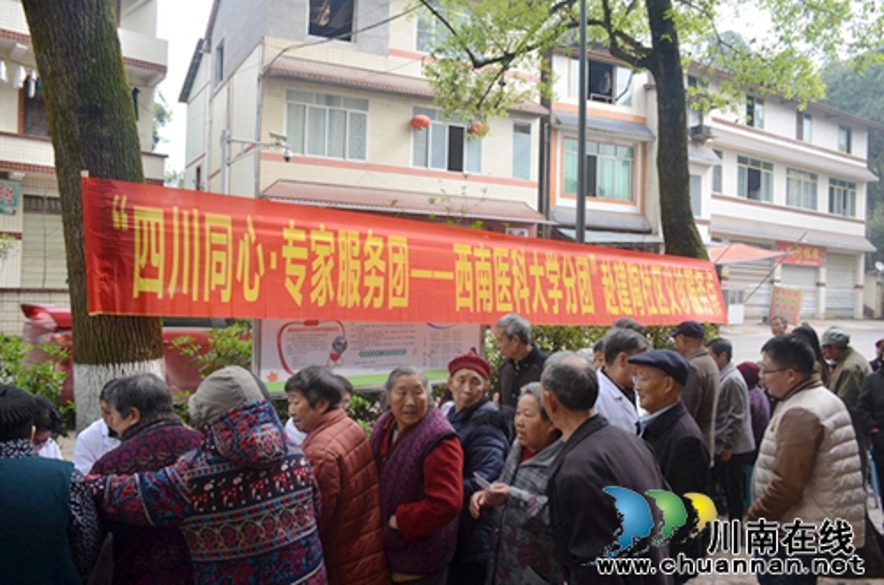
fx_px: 735
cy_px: 292
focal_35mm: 30
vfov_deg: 43.4
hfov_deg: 62.0
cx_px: 442
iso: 200
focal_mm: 20
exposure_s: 1/160
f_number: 6.3
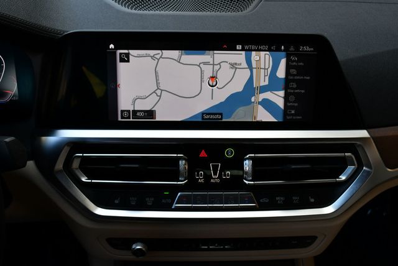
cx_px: 199
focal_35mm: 36
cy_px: 133
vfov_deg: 36.9
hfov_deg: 53.1
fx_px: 398
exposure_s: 1/250
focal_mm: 18
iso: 400
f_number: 5.6
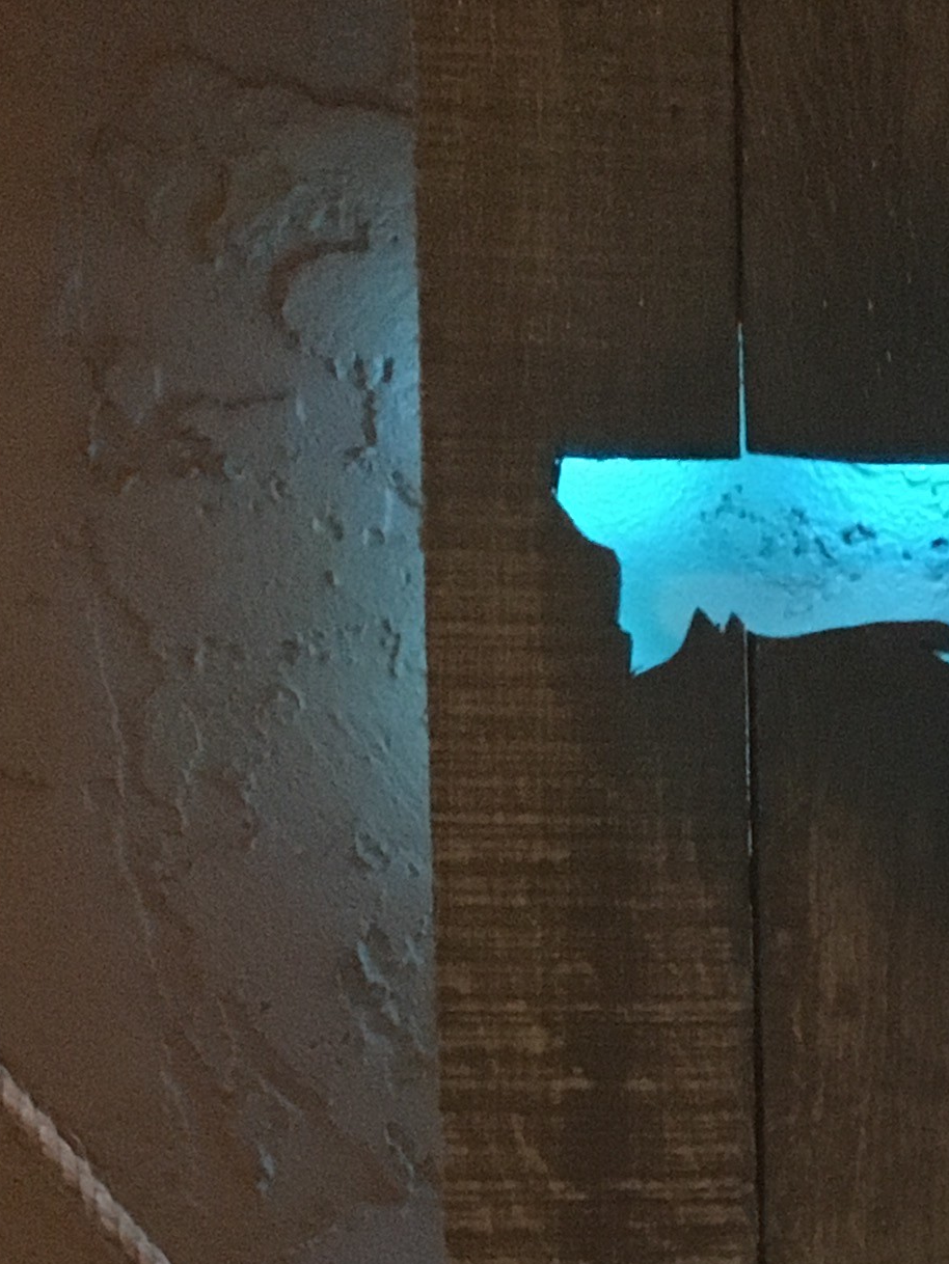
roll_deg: +0.5
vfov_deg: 19.5
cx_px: 1498
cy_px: 1427
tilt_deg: -6.7
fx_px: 3508
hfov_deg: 14.2
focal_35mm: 96
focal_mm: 4.15
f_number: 2.2
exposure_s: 1/15
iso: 640
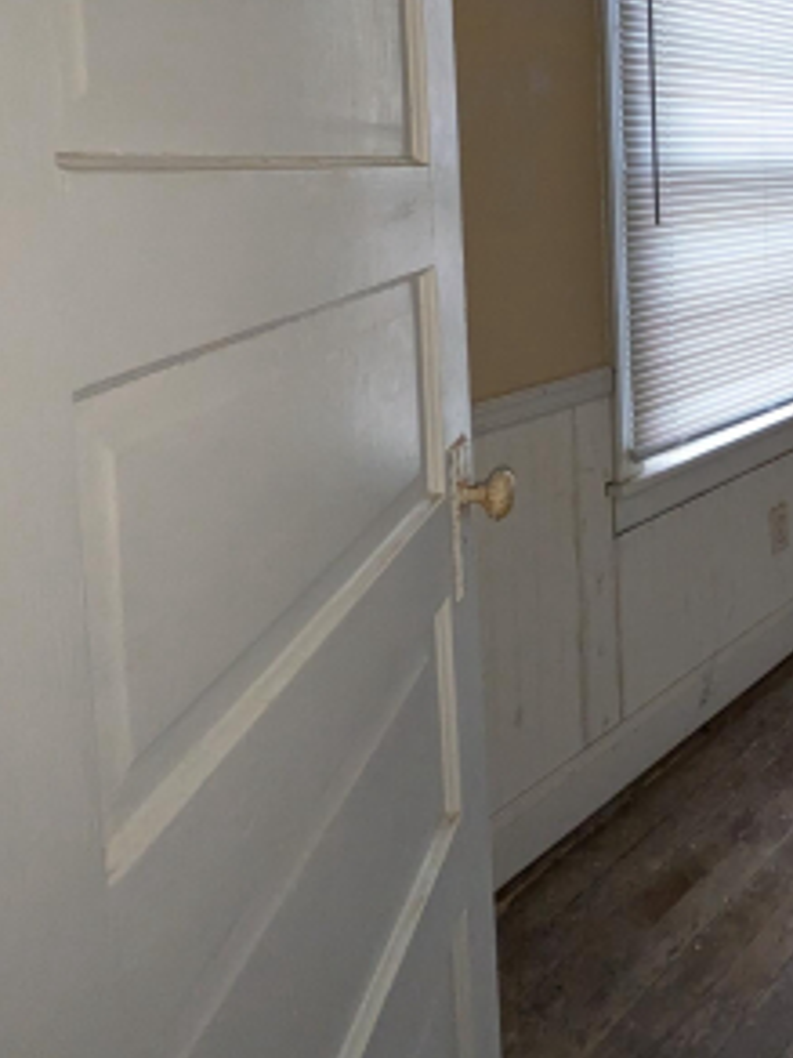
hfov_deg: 36.2
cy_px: 214
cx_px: 907
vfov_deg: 53.1
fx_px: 977
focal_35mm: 32
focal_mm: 1.83
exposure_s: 1/100
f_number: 2.2
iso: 358
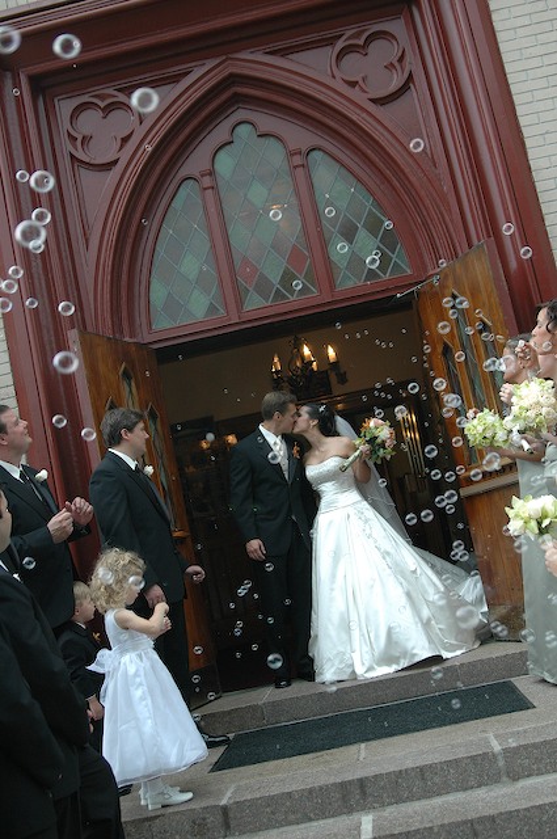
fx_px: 977
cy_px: 420
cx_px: 278
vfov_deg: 46.5
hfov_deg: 31.8
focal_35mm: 42
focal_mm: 28
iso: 400
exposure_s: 1/250
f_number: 2.8
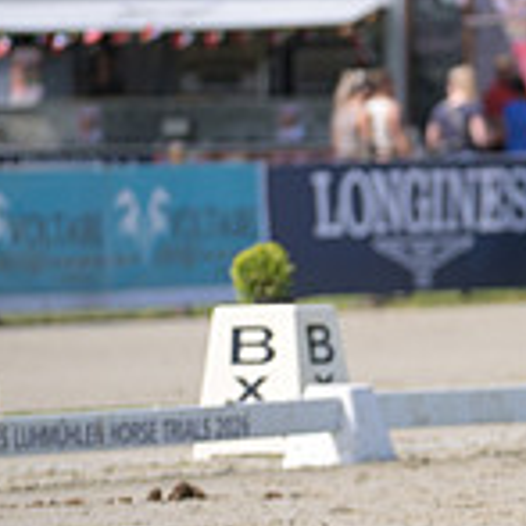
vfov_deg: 2.1
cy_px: 141
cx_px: 955
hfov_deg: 2.1
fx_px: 14441
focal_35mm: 840
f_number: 5
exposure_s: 1/1250
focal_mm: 250
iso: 360
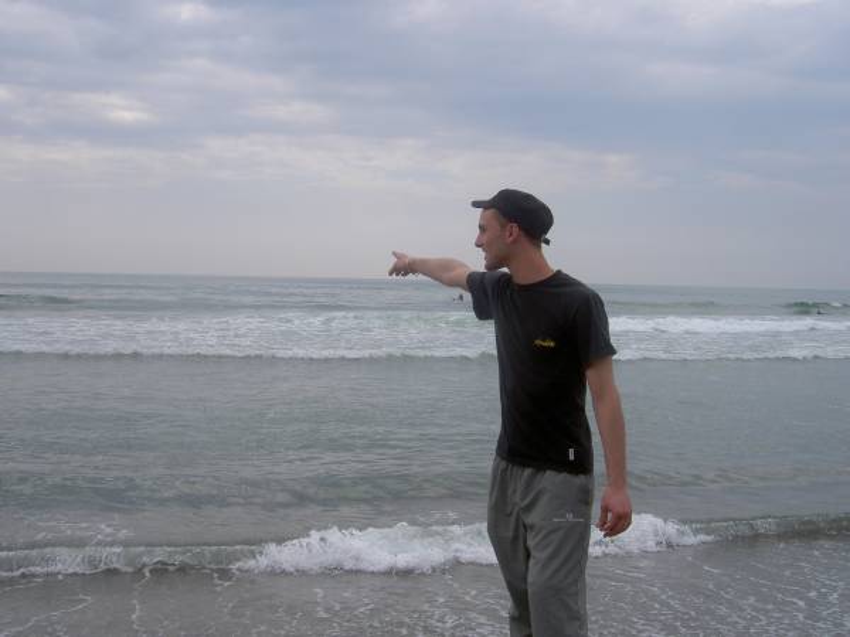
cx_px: 425
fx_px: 958
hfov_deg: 47.9
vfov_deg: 36.8
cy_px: 318
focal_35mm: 39
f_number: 4.7
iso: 100
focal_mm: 8
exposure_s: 1/800
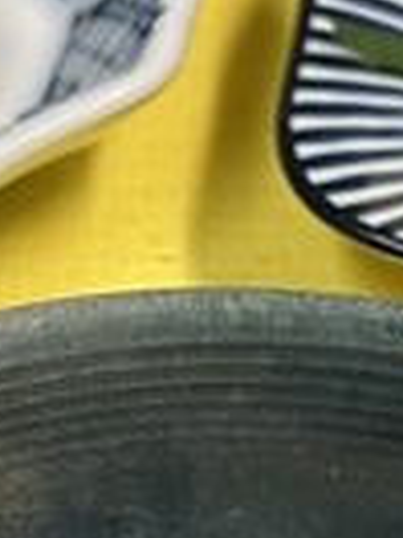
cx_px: 252
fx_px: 2468
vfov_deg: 12.4
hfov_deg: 9.3
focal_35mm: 159
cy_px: 387
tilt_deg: -47.5
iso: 80
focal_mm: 5.1
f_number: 1.6
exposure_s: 1/50
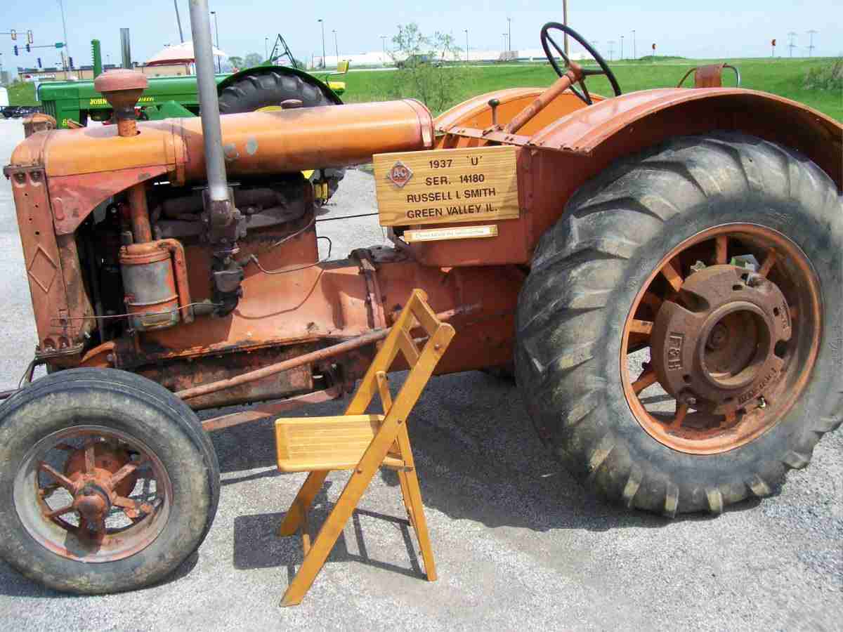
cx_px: 422
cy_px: 316
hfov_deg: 54.0
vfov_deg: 41.8
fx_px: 828
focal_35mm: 34
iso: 80
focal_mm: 5.6
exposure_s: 1/320
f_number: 5.1
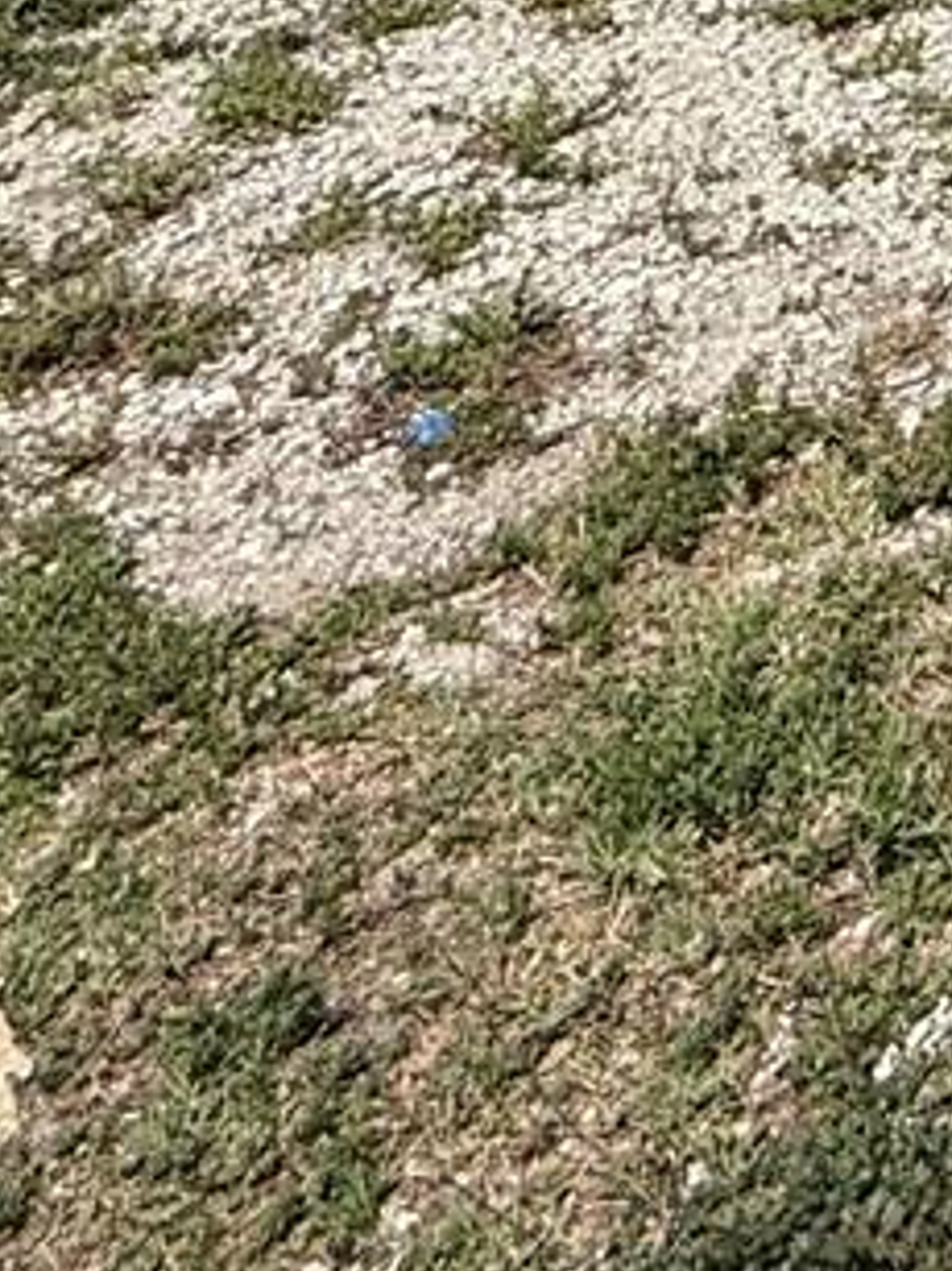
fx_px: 2679
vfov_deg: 18.7
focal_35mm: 73
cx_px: 1979
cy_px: -1176
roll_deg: +2.1
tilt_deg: +2.4
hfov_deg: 15.5
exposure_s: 1/3891
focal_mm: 2.22
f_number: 2.2
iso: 50
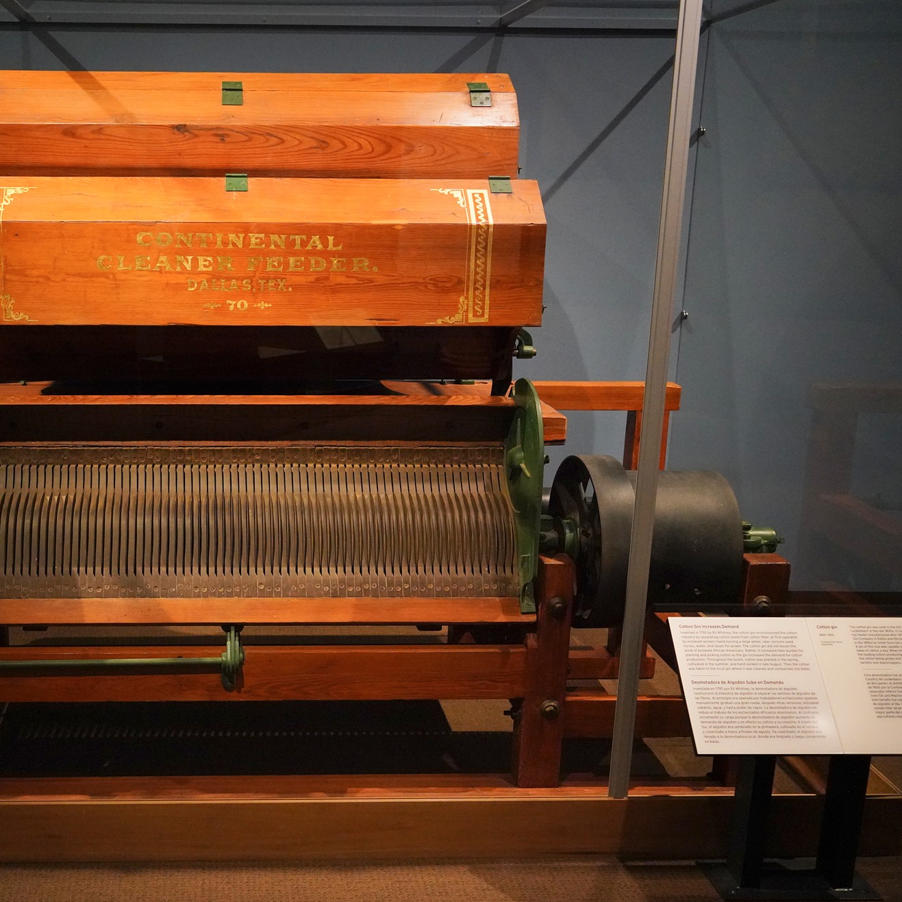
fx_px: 1179
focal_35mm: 40
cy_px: 455
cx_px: 246
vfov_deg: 41.9
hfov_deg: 40.9
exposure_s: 1/100
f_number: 4.5
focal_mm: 31
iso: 8000
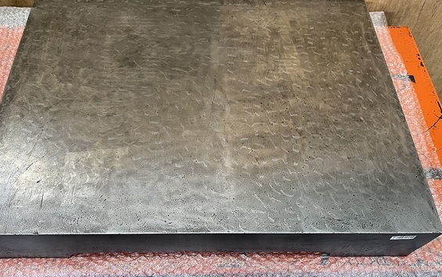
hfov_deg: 61.1
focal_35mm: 31
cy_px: 149
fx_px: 374
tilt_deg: -59.6
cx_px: 201
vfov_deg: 40.6
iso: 125
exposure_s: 1/88
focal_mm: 5.1
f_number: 1.6
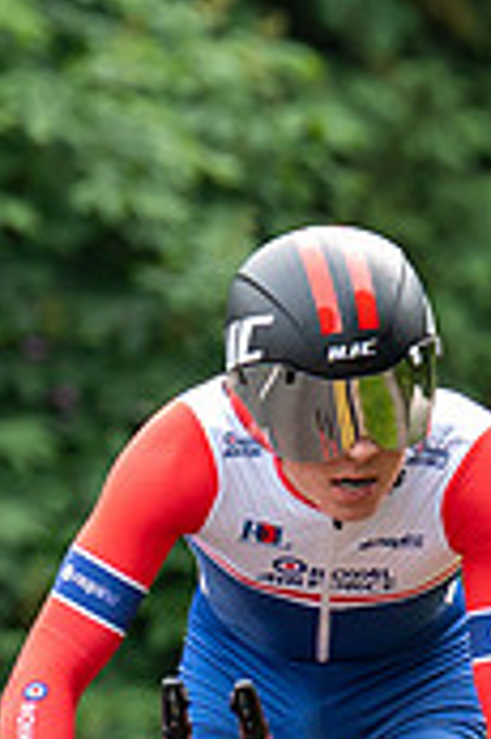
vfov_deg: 2.1
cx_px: 1003
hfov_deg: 1.4
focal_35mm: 1001
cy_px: 443
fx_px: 20518
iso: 500
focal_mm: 149
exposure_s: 1/1000
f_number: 3.5
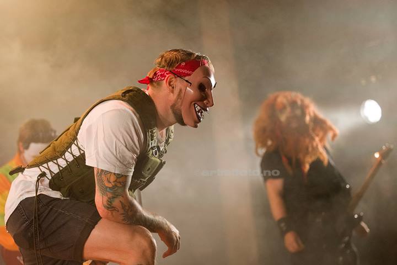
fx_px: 937
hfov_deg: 23.9
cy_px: 132
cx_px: 198
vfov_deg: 16.1
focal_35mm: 85
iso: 3200
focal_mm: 85
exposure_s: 1/800
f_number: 2.8
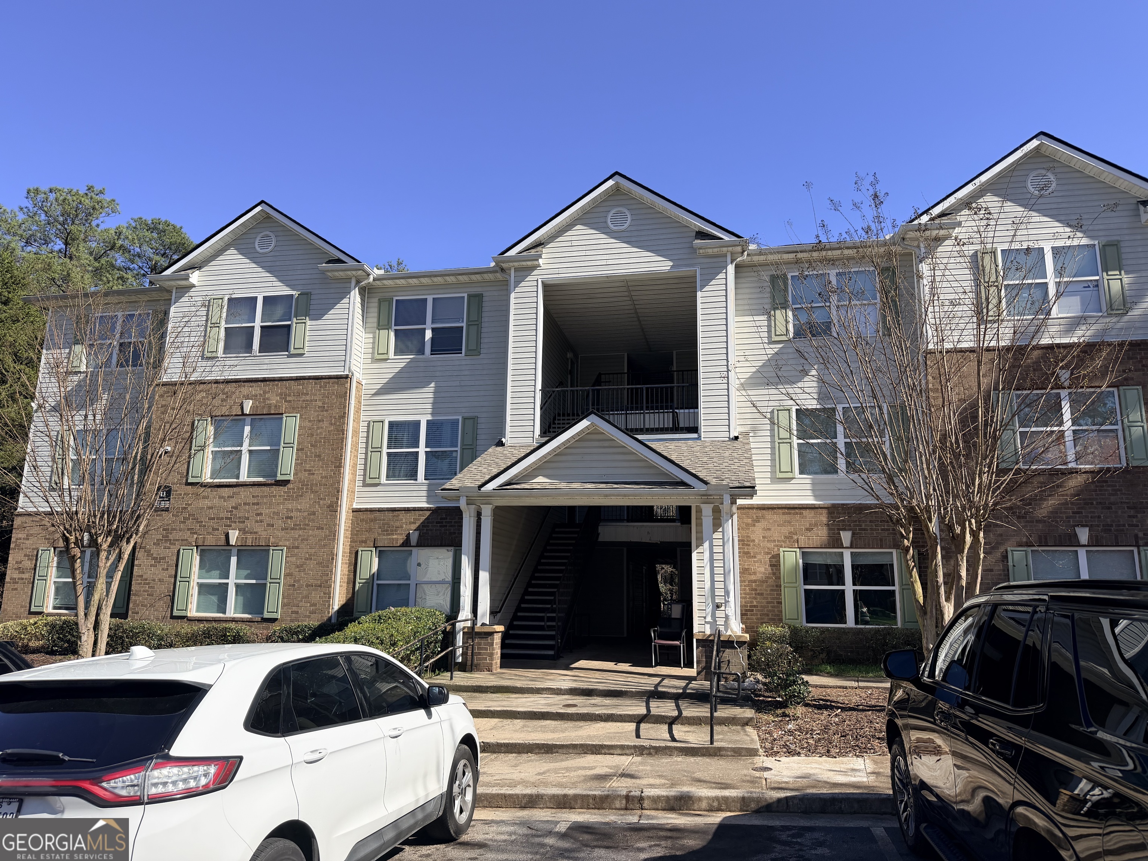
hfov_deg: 71.6
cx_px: 574
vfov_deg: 56.8
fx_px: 796
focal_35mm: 24
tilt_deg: +12.0
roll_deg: +0.3
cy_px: 430
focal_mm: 6.76
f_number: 1.78
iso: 100
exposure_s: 1/4405
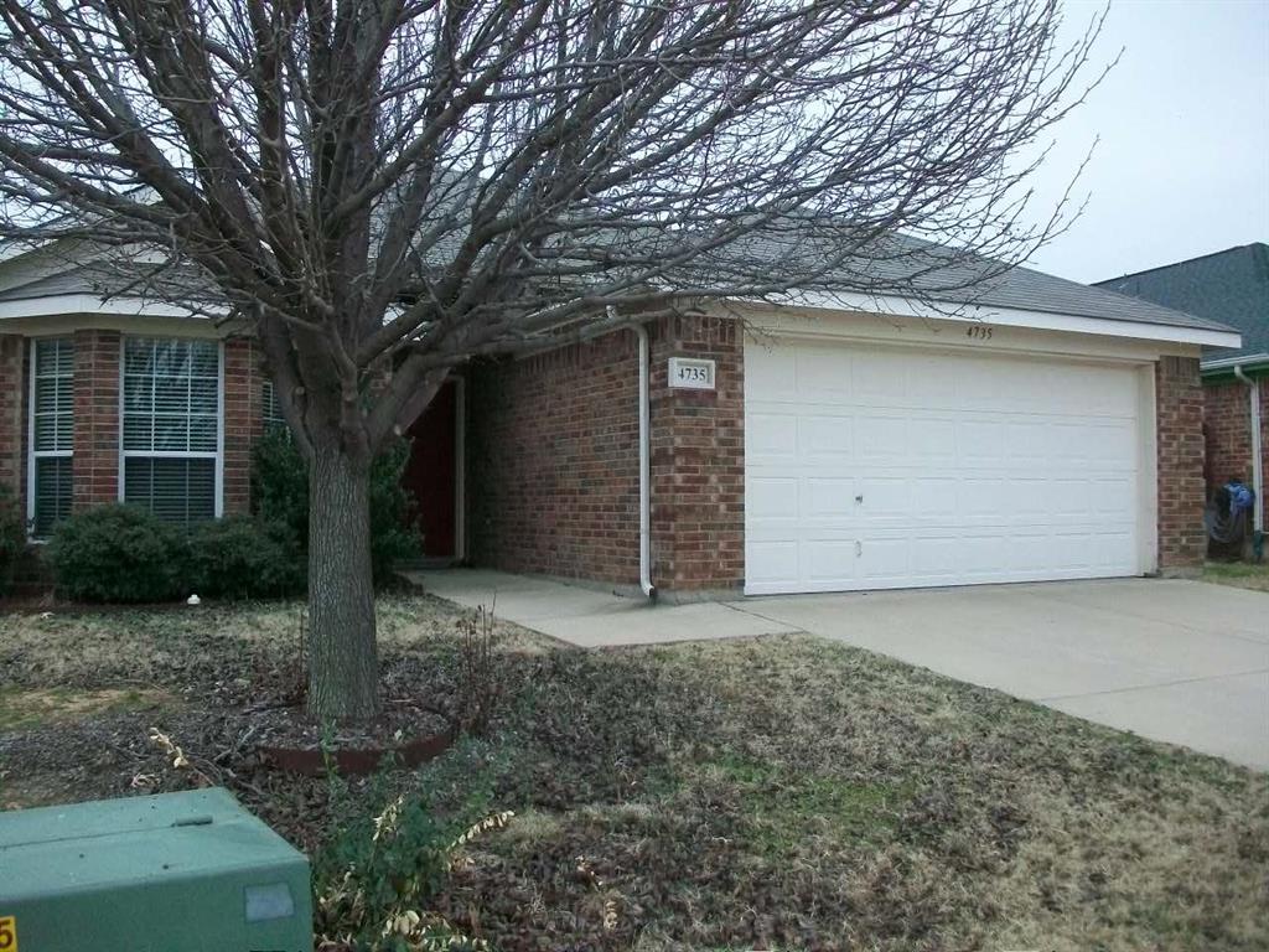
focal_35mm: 32
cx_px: 634
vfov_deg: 44.2
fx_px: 1173
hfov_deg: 56.8
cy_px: 476
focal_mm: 5.7
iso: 228
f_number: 2.8
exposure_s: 1/500
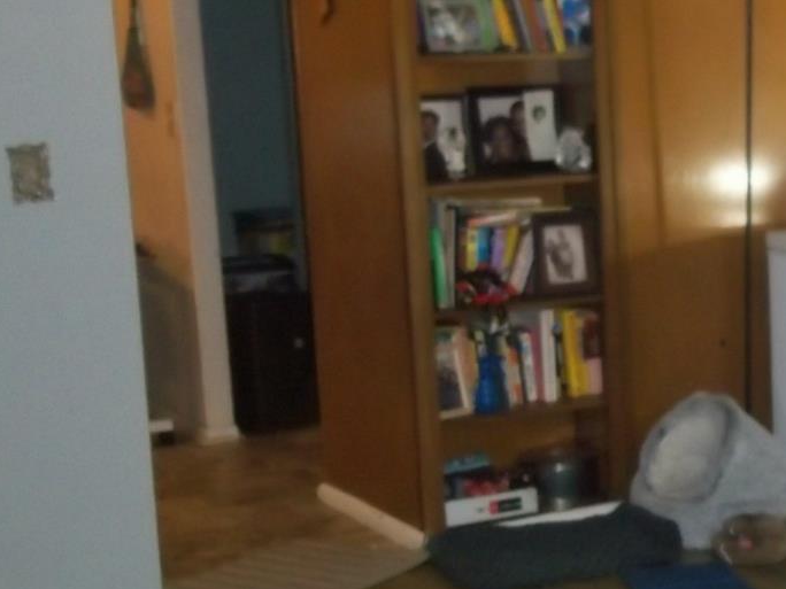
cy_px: 332
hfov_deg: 23.6
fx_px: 1794
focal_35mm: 79
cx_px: 800
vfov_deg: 18.7
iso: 400
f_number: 3.1
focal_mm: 6.5
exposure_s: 1/30
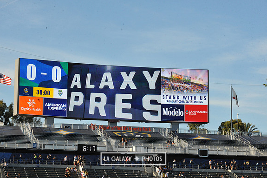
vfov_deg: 11.3
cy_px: 89
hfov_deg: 16.9
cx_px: 133
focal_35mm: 121
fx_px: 897
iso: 1600
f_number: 16
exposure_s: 1/1000
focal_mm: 120
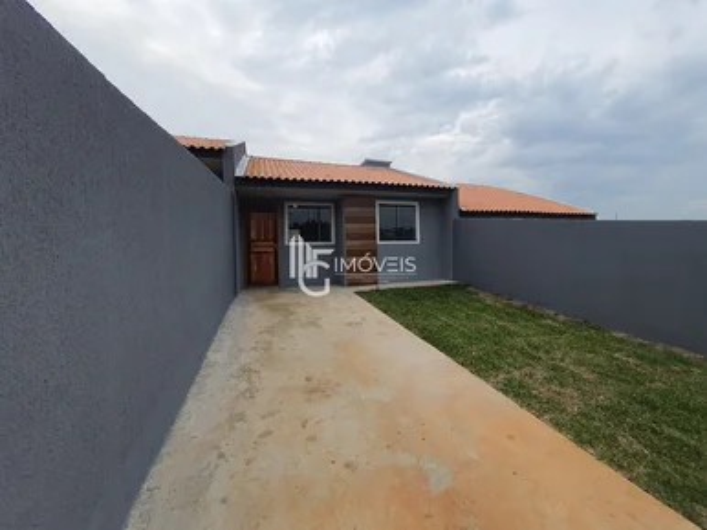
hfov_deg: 106.2
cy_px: 265
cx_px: 354
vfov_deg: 89.9
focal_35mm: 13
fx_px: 265
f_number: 2.2
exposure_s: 1/60
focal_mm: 1.74
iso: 50
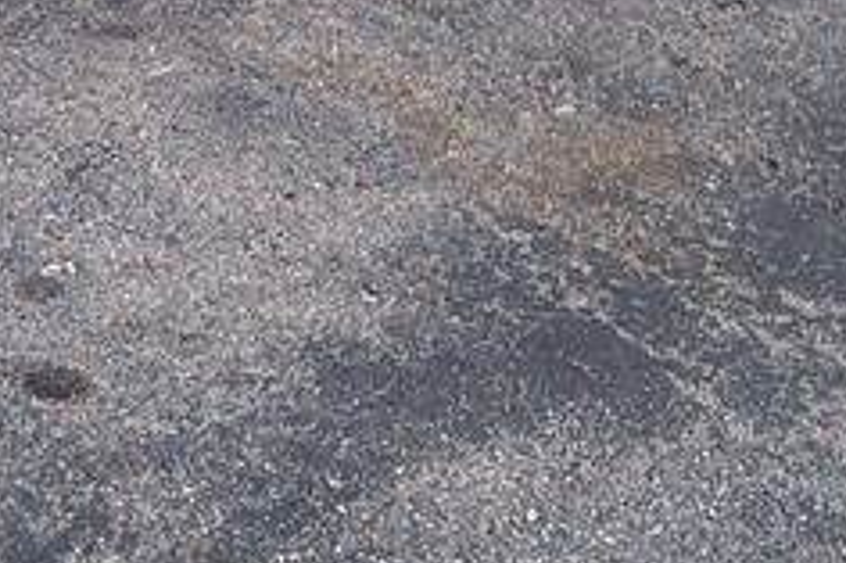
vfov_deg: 10.6
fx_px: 2654
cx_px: 416
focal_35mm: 113
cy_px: -724
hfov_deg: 18.1
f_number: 1.8
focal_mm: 4.69
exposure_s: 1/3420
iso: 50
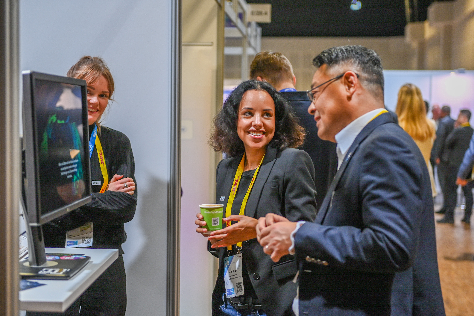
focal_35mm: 62
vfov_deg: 21.9
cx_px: 237
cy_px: 158
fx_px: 816
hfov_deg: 32.4
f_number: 2.8
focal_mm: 62
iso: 800
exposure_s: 1/160
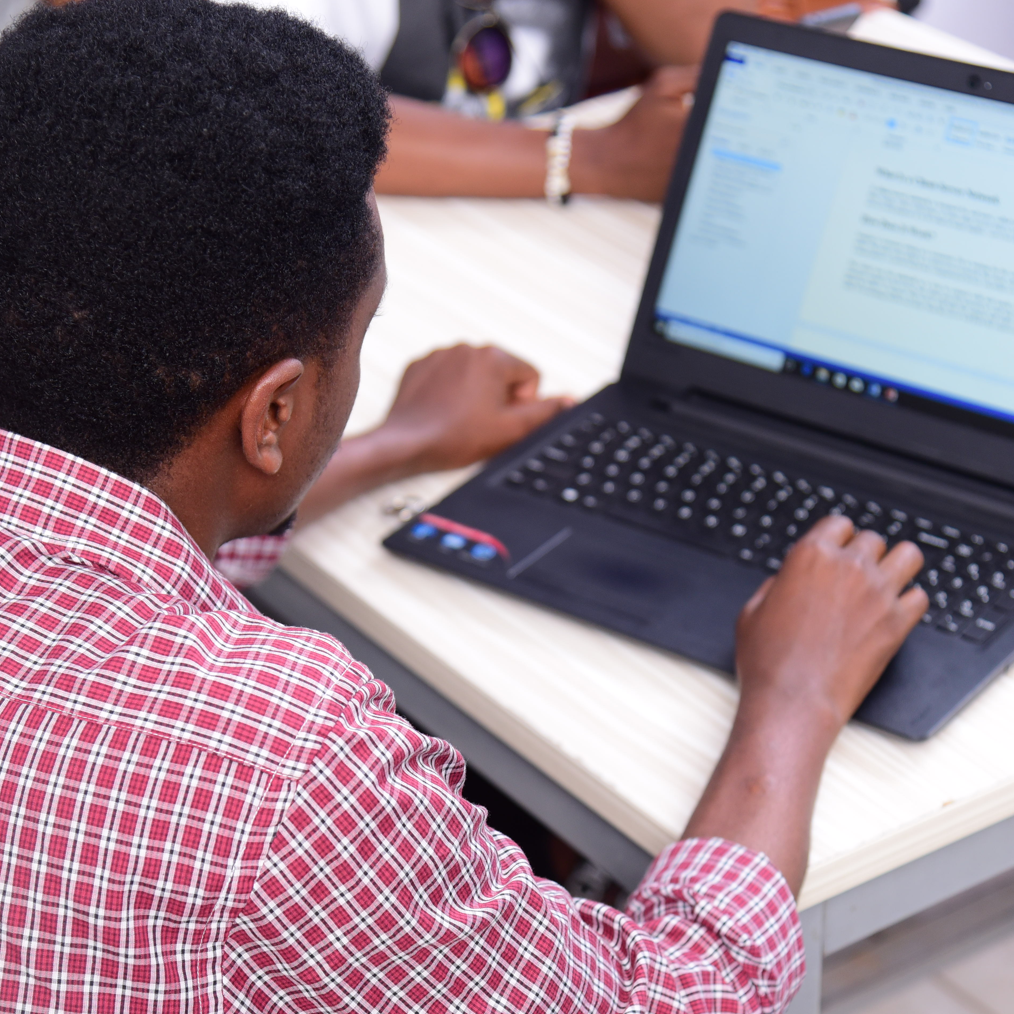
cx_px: 464
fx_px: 2950
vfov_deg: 19.5
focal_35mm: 89
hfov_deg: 19.5
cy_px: 510
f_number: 4
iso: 1000
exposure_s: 1/125
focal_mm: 66
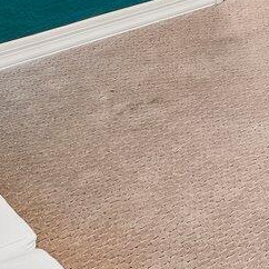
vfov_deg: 11.8
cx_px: 691
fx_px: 1011
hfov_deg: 11.7
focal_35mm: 115
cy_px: -412
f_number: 8
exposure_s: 1/20
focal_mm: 16
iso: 400
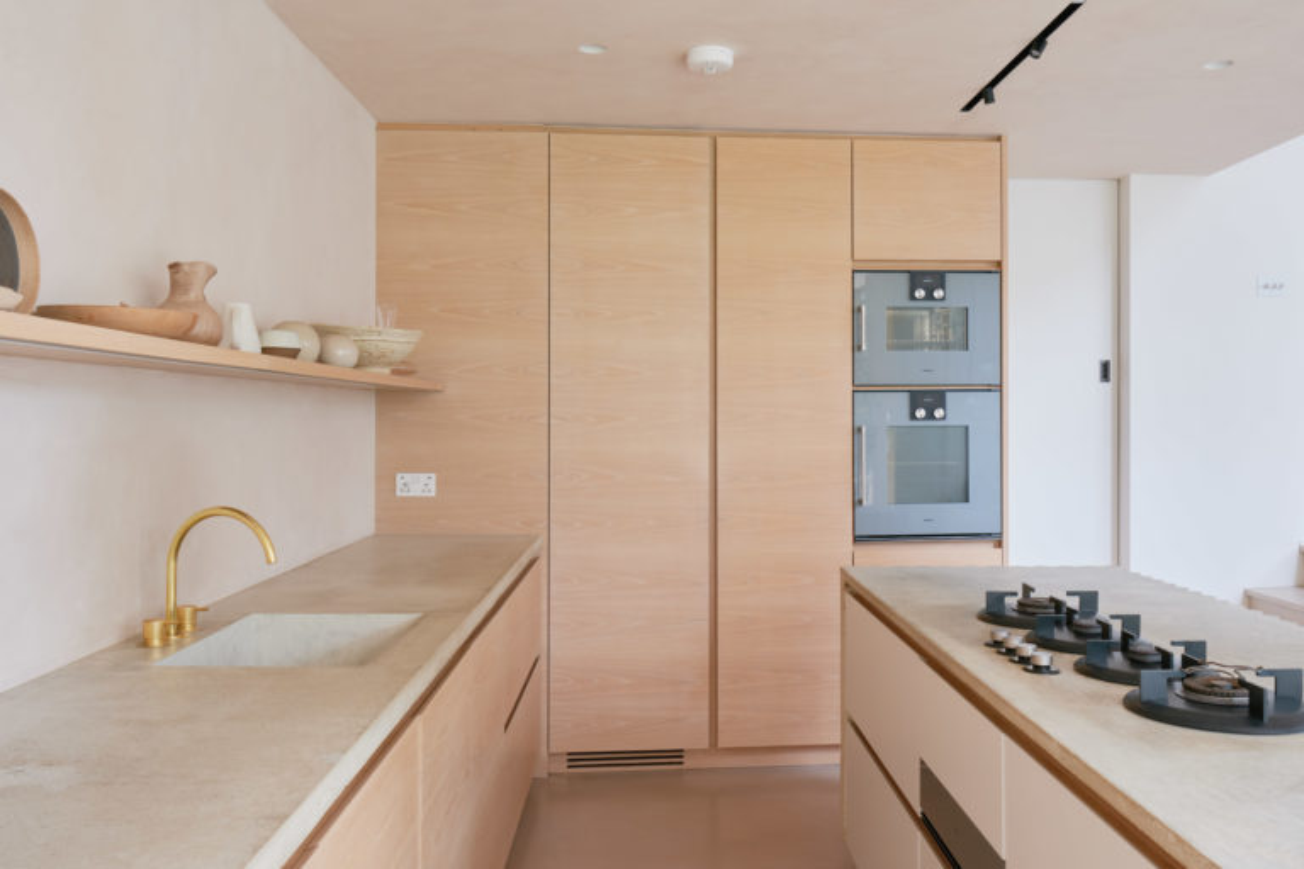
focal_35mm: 29
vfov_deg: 45.0
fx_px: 1050
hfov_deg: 63.7
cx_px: 652
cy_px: 434
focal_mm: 19.4
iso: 200
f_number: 11
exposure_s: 1/2.5
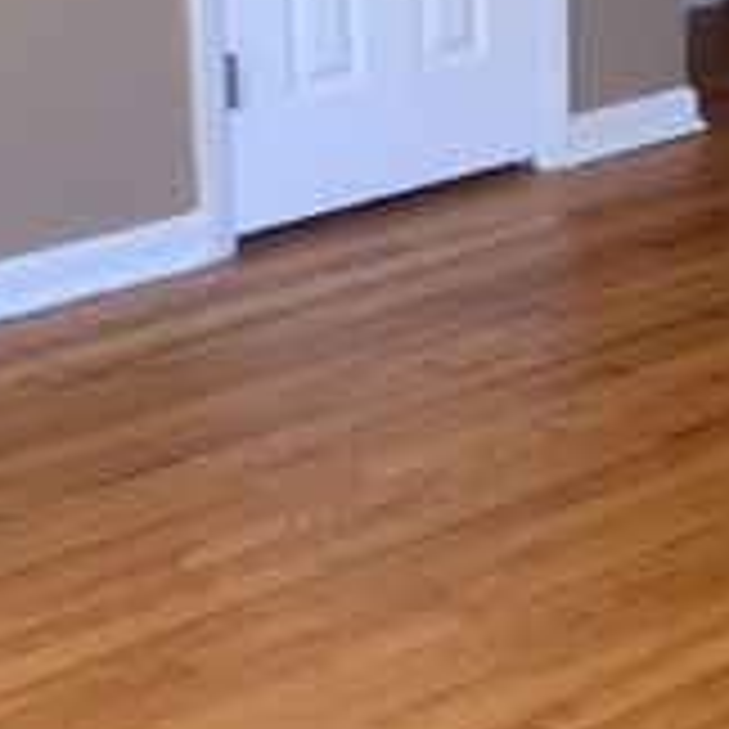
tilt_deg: -14.5
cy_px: 0
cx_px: 963
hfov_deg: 15.2
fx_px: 2597
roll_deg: -1.8
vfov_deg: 15.7
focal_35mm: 109
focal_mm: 4.25
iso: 125
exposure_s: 1/60
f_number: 1.8
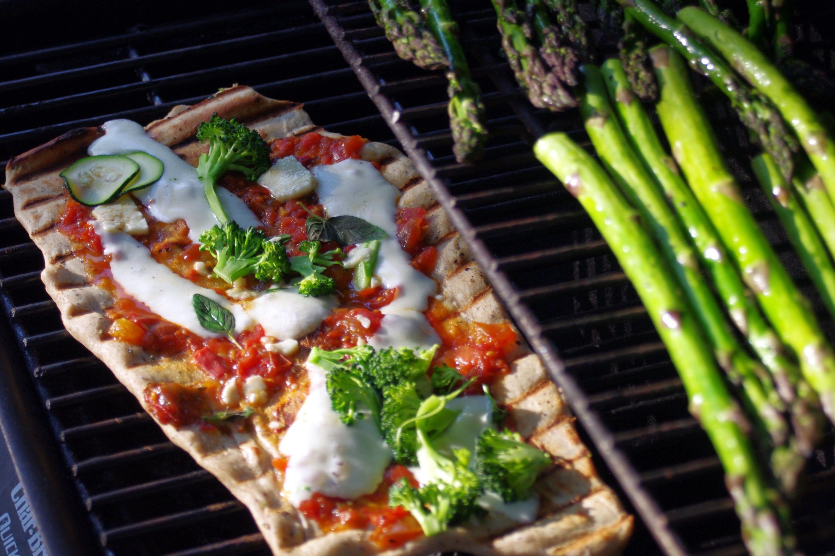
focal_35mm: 120
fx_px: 2783
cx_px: 418
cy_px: 278
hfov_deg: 17.1
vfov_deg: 11.4
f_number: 5.6
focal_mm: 80
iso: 400
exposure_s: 1/200
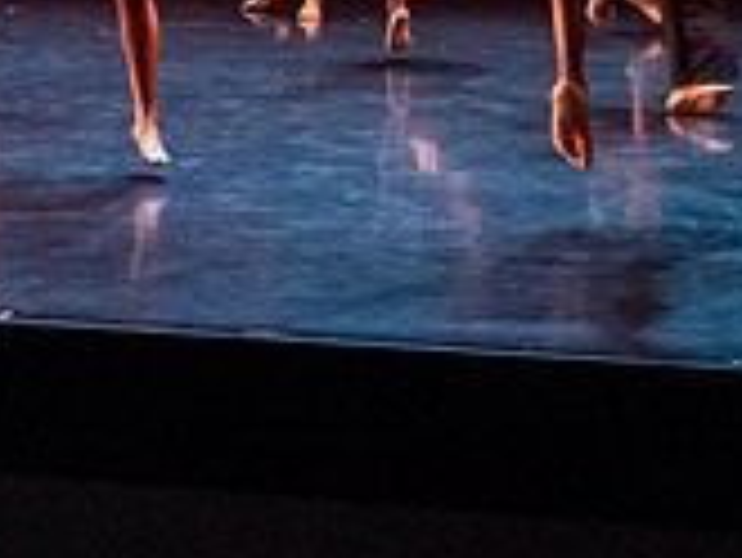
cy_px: -254
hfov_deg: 14.3
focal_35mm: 137
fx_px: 2939
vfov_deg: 10.5
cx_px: 143
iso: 6400
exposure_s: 1/320
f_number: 3.5
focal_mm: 33
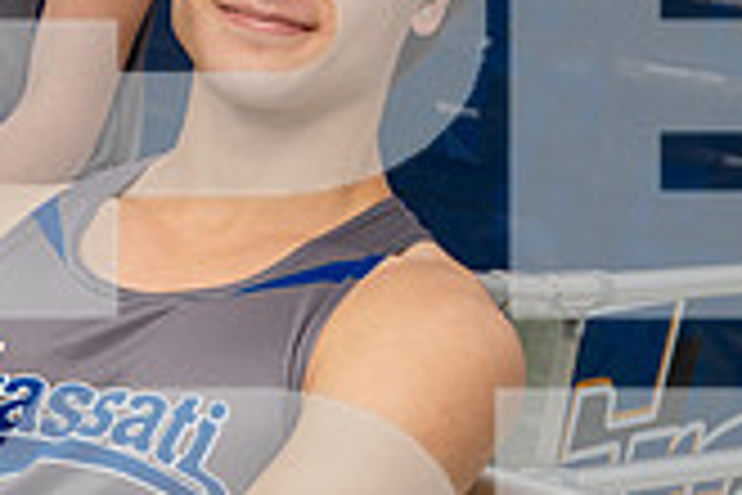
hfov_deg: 14.2
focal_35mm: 141
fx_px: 2906
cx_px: -117
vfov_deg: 9.7
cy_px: 83
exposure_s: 1/250
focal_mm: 40
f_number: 8
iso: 160
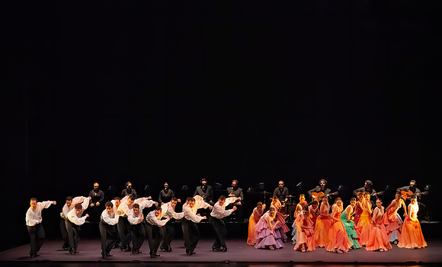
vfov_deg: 11.4
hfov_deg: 18.9
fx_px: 1330
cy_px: 160
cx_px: 220
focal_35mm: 111
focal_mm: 100
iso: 20000
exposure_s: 1/400
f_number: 6.3
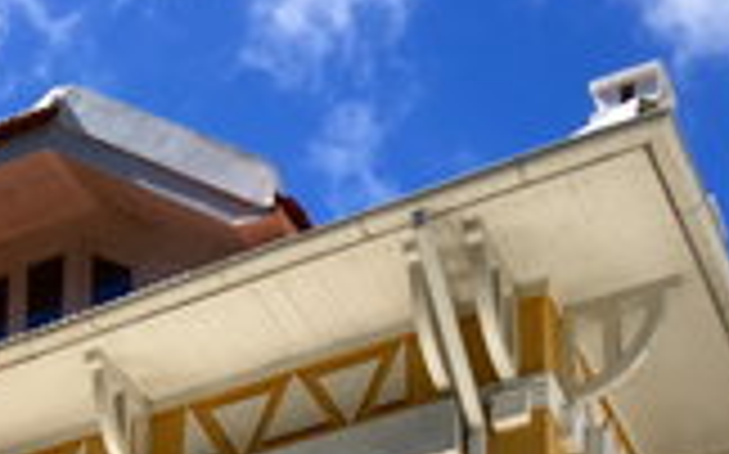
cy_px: 1135
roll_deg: -2.3
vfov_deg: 10.8
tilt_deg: +14.2
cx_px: 117
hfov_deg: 20.3
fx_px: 2005
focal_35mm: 101
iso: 25
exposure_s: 1/1083
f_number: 2.2
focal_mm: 4.15
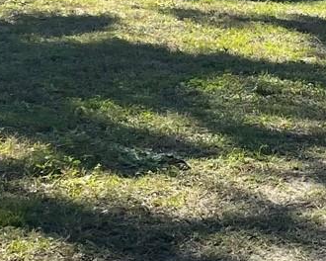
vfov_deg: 9.9
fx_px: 1495
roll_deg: -2.1
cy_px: 21
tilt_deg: -4.4
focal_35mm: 155
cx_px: 571
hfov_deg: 11.6
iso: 32
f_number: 1.6
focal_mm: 4.2
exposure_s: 1/2304
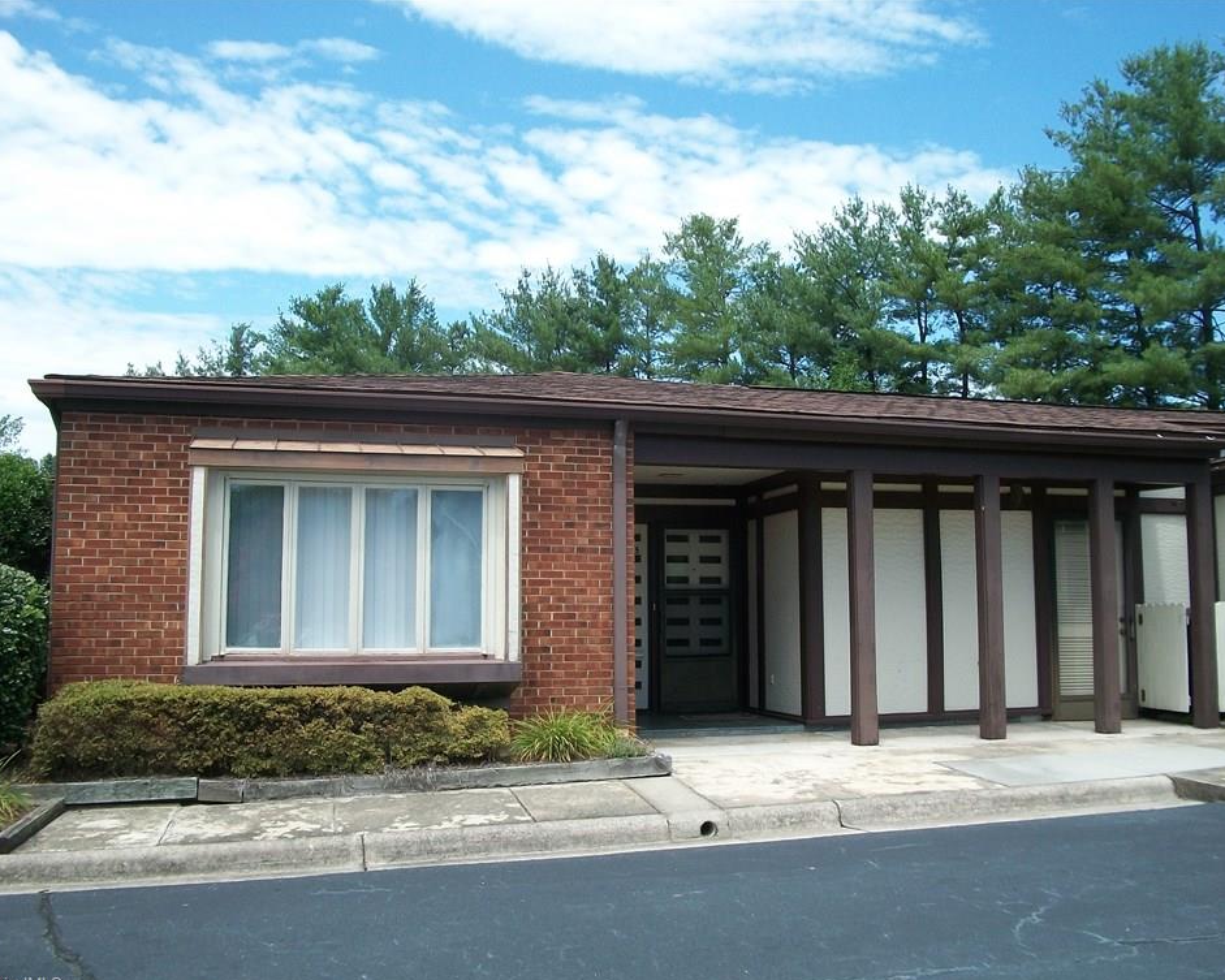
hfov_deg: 52.8
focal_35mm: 34
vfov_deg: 43.4
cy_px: 497
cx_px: 635
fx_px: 1233
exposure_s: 1/200
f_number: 5.5
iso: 80
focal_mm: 5.7
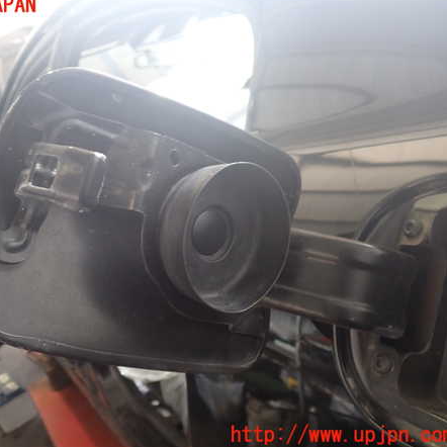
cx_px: 156
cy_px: 220
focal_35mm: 36
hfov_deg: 45.5
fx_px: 526
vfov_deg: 46.0
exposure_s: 1/50
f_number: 2.3
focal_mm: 5.4
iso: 200
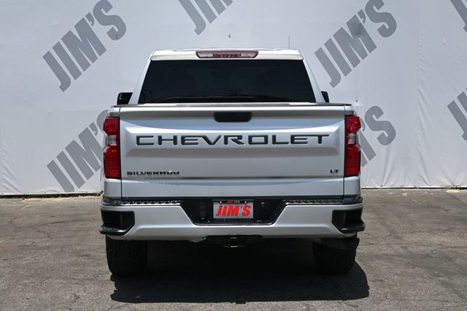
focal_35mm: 63
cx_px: 234
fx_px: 817
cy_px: 156
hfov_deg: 31.9
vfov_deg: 21.5
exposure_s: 1/250
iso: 100
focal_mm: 42
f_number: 6.3
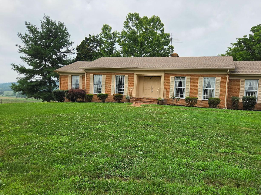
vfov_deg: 51.3
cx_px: 147
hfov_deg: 65.1
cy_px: 105
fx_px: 204
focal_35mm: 27
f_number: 1.8
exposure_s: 1/7071
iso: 80
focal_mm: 5.4
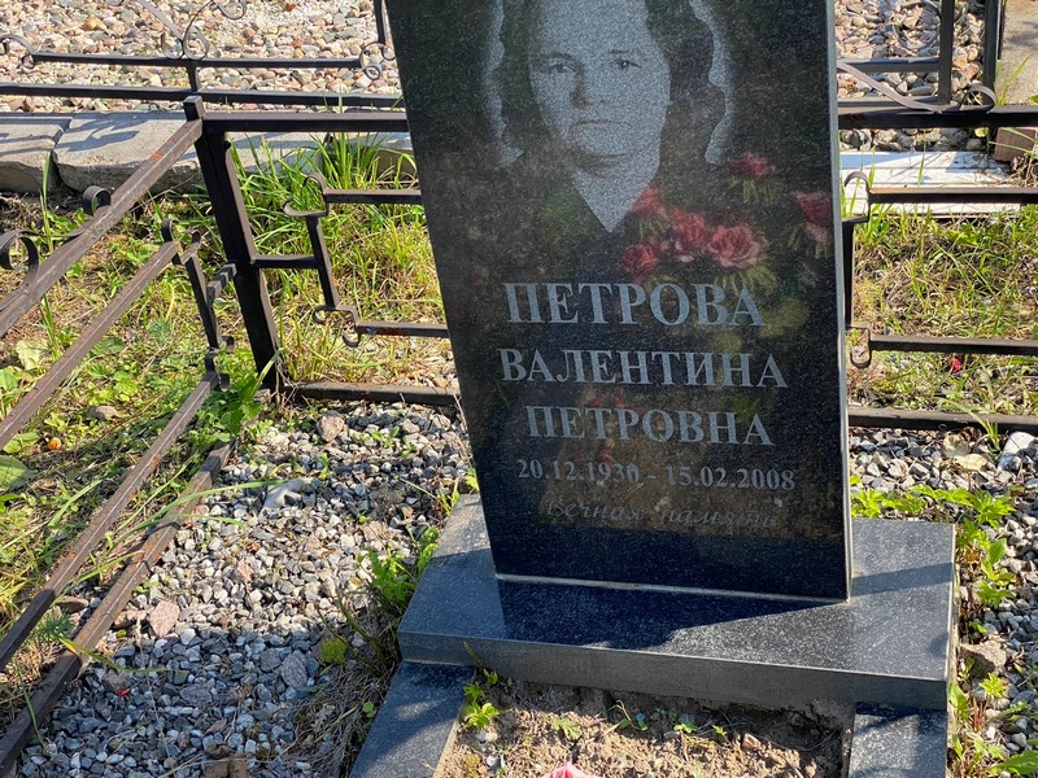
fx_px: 1559
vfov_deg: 28.0
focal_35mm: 52
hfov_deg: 36.8
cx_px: 519
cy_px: 389
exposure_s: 1/516
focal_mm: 6
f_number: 2
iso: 20
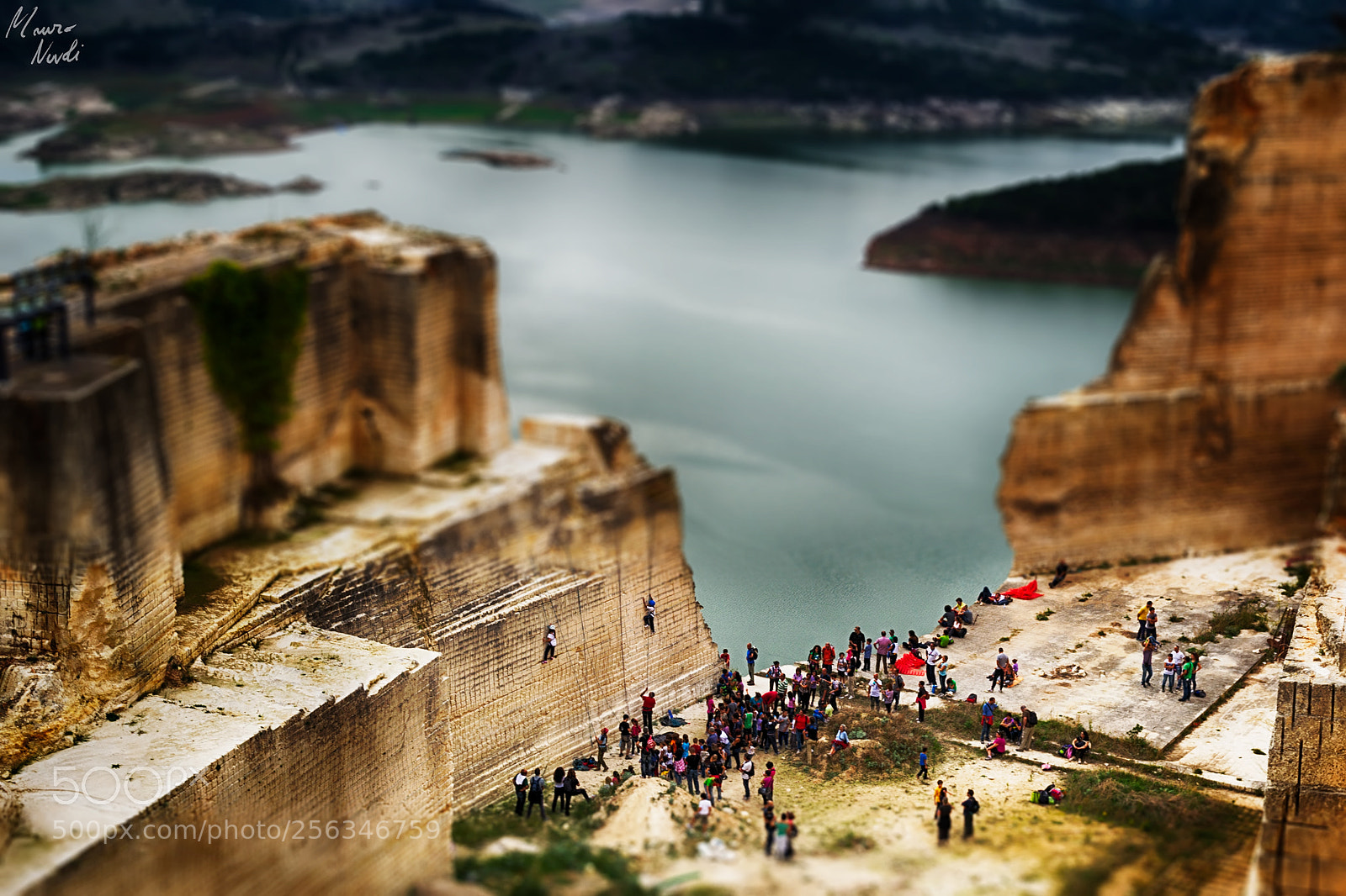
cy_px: 448
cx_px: 673
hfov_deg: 33.4
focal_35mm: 60
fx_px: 2243
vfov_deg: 22.6
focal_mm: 40
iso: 100
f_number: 8
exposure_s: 1/100
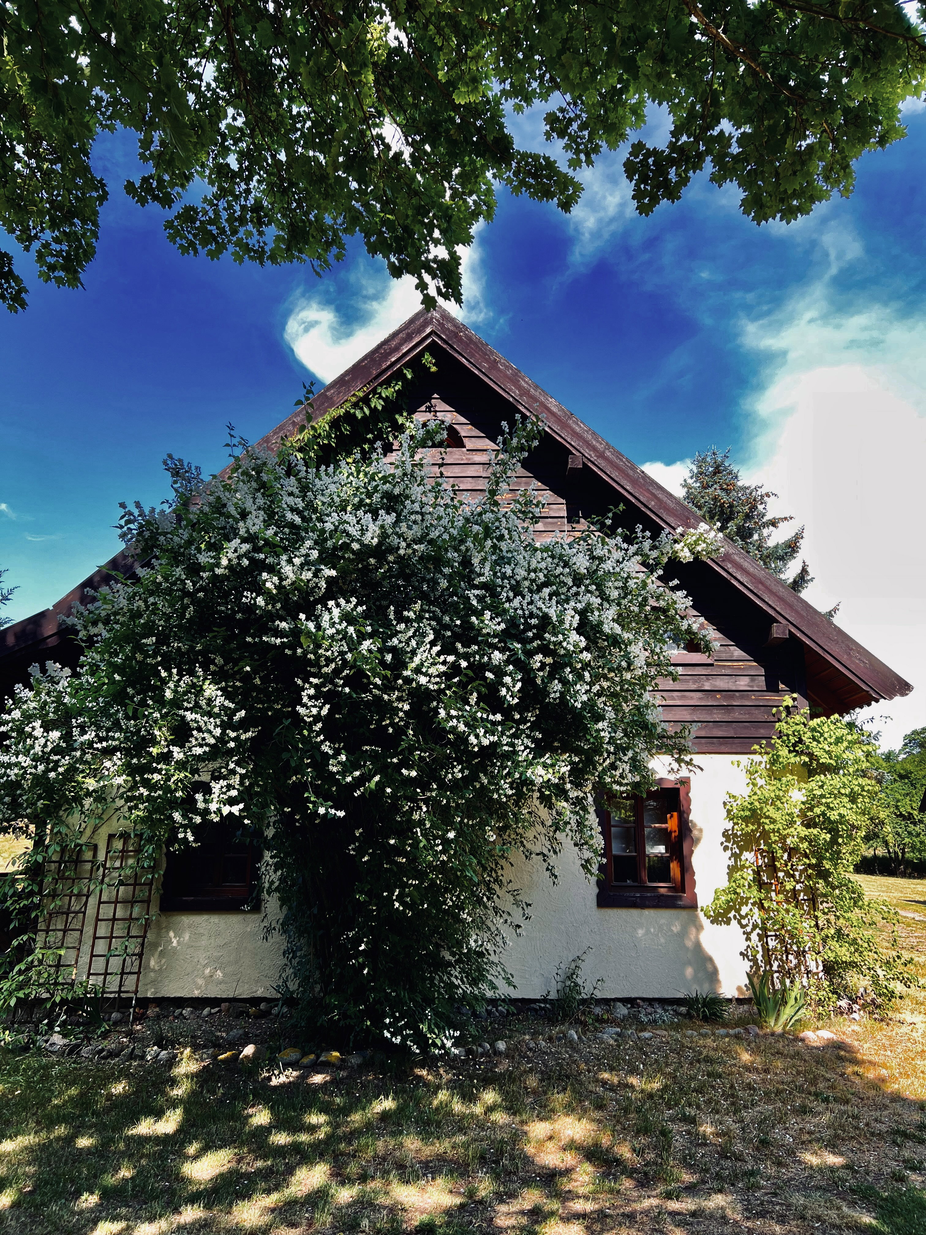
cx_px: 463
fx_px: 927
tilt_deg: +15.0
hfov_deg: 53.1
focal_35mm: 26
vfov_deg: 67.3
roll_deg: +0.3
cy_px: 618
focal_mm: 5.7
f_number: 1.5
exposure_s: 1/286
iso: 50
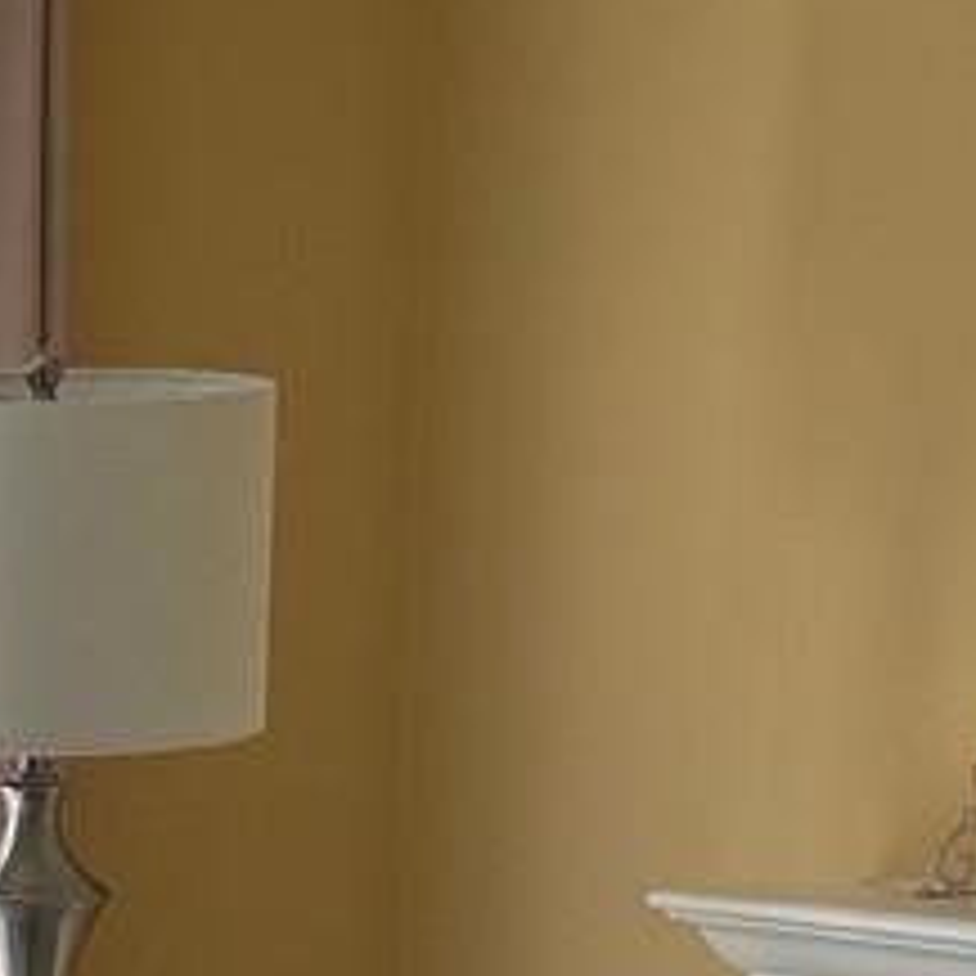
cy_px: 1916
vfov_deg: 8.3
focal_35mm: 200
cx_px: -265
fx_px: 6380
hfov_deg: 8.6
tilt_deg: -11.6
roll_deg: -0.1
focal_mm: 6.76
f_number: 1.78
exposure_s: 1/237
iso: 100
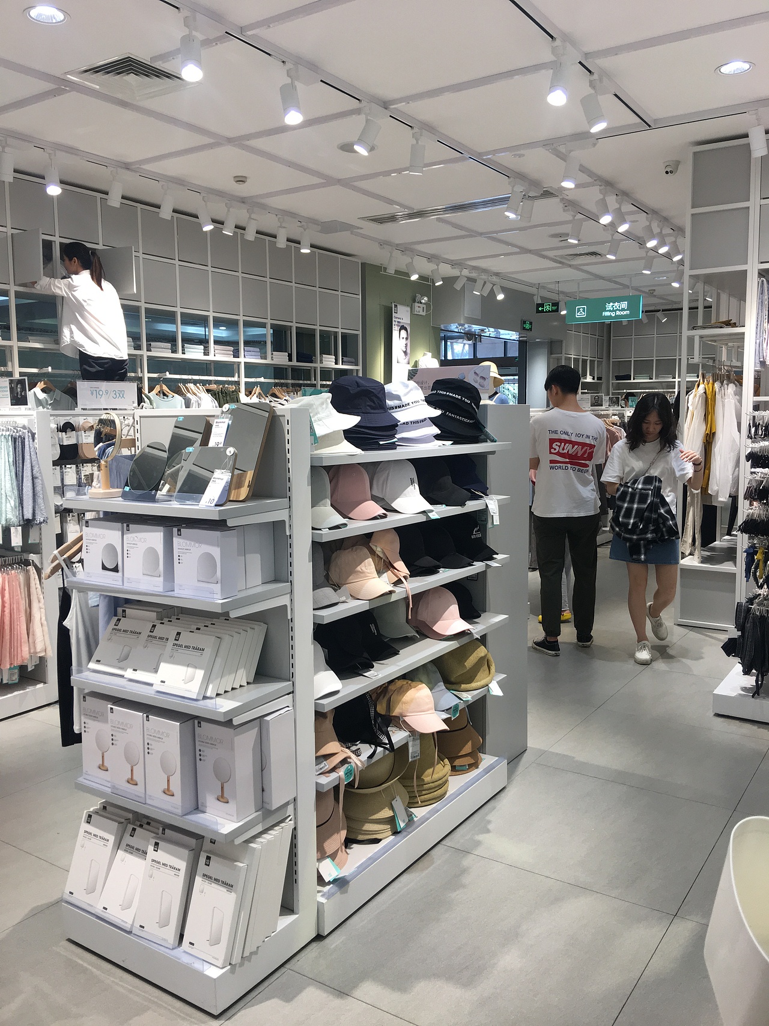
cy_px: 513
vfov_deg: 61.7
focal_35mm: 29
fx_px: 859
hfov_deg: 48.2
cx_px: 384
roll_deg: +0.0
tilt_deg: -5.2
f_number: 2.2
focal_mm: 4.15
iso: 40
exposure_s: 1/100
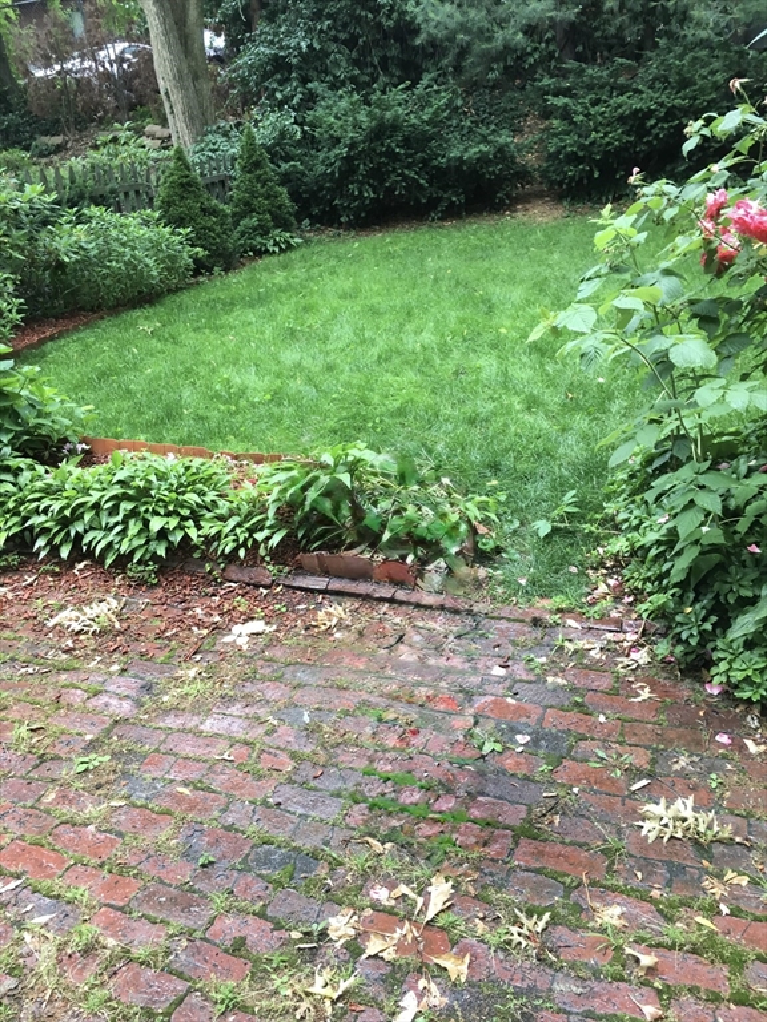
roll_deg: +2.0
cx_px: 384
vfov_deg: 61.7
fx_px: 857
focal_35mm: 29
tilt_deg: -22.3
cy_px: 511
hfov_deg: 48.2
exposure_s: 1/30
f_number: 2.2
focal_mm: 4.15
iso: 32
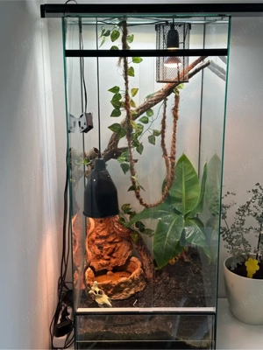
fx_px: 486
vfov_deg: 39.7
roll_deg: -0.4
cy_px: 175
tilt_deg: -14.3
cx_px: 132
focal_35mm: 48
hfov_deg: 30.3
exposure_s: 1/100
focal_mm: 6.86
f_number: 1.78
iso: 50
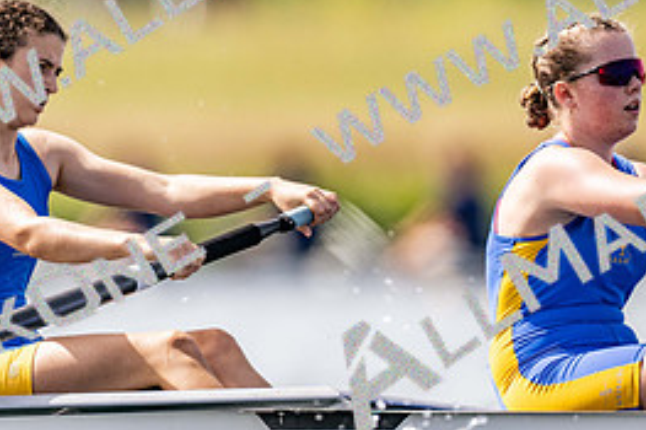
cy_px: 205
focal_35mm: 1326
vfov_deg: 1.0
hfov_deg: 1.6
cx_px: 133
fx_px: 23779
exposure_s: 1/2500
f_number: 4
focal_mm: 600
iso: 200
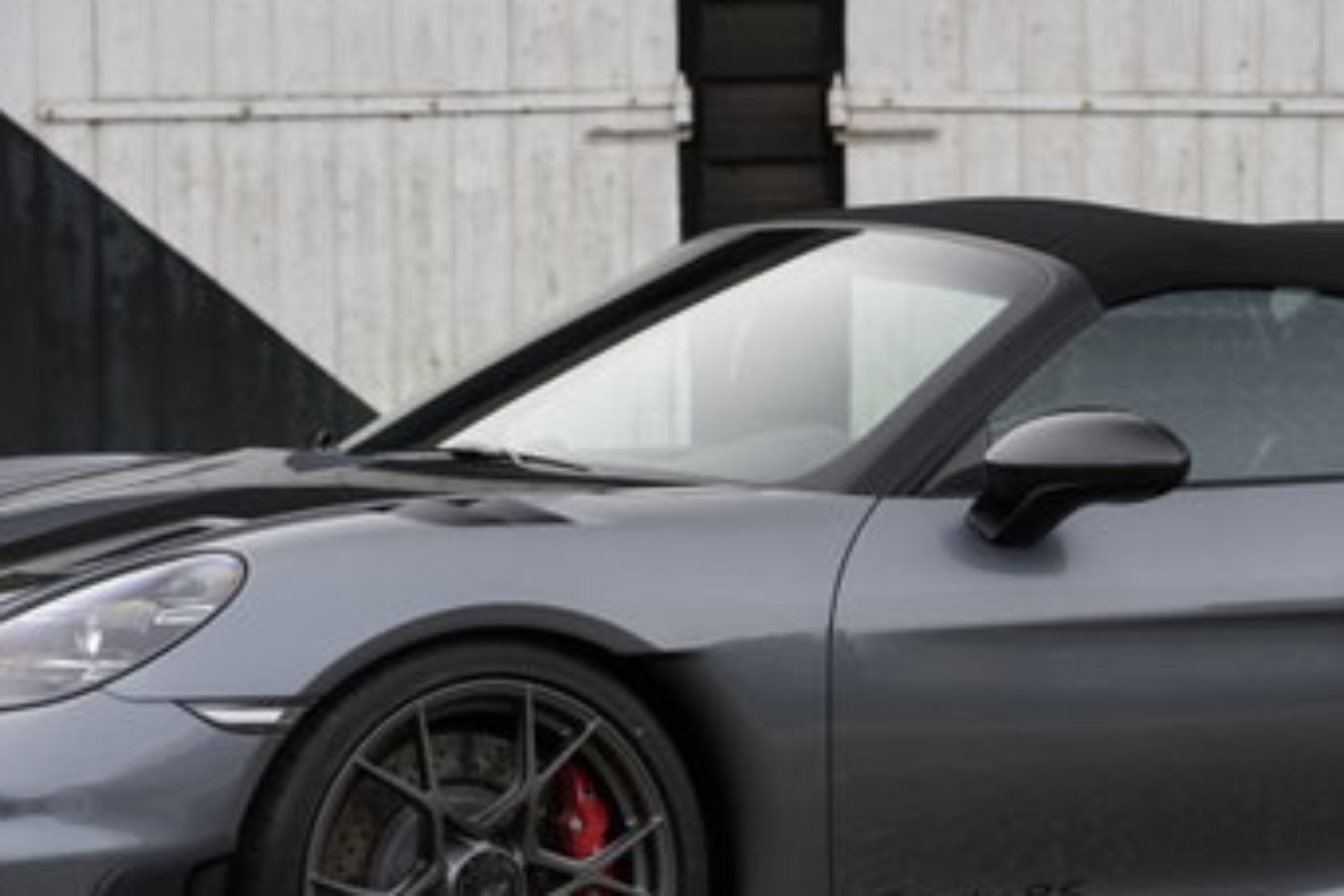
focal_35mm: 191
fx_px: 7130
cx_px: 825
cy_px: 570
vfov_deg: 7.2
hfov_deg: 10.8
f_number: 5.6
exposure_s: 1/200
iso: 1600
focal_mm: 85
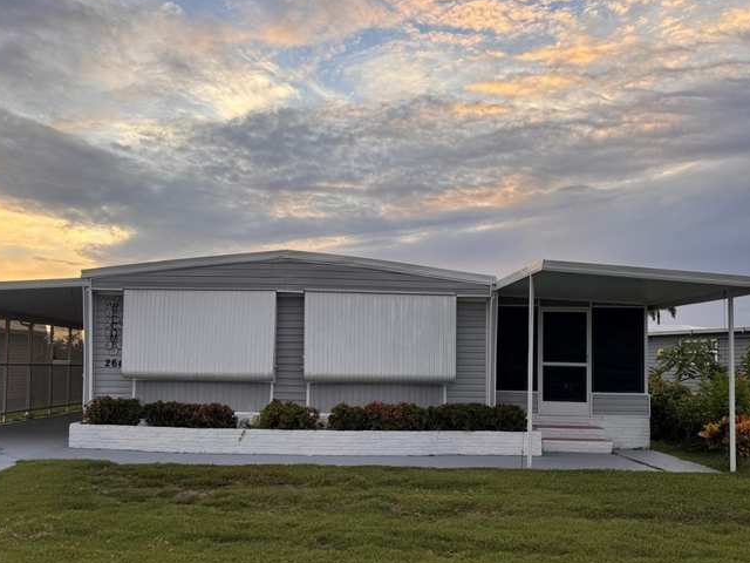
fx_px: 650
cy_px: 339
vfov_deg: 46.5
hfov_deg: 59.9
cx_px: 345
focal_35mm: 30
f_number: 1.78
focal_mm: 6.76
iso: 80
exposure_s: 1/425
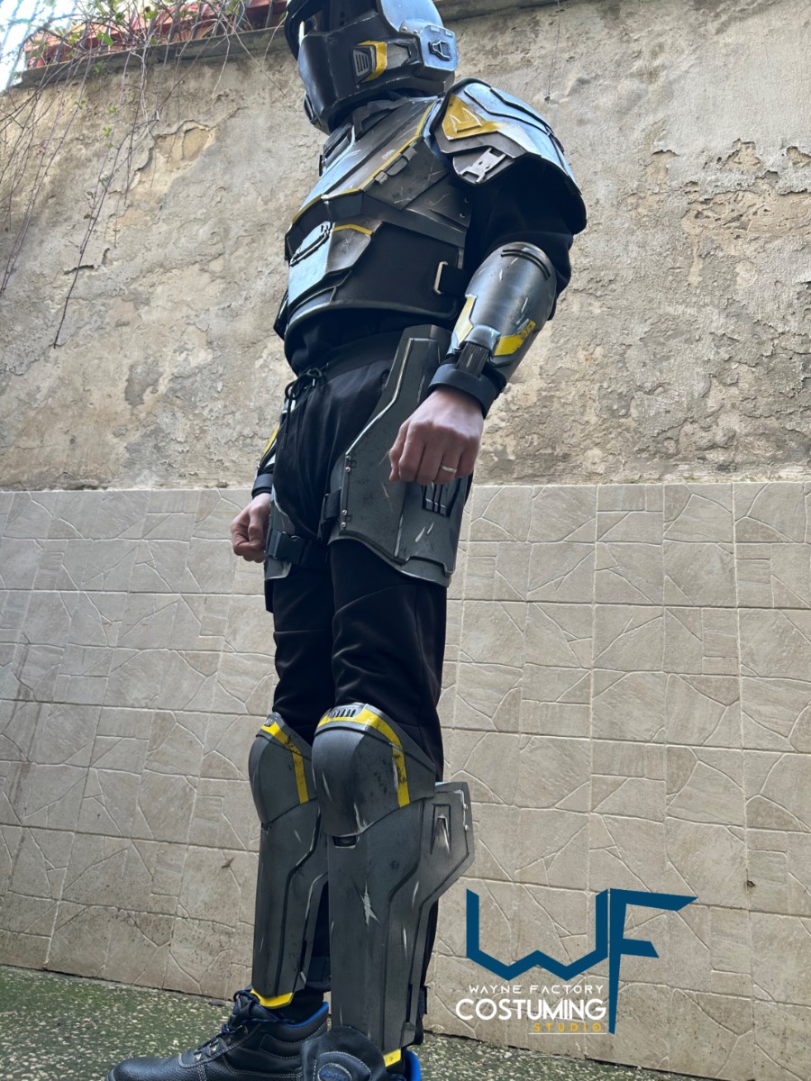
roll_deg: -5.2
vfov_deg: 67.3
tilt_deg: +20.1
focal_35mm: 26
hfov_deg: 53.1
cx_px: 406
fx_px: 812
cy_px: 540
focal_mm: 5.7
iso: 80
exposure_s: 1/121
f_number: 1.5
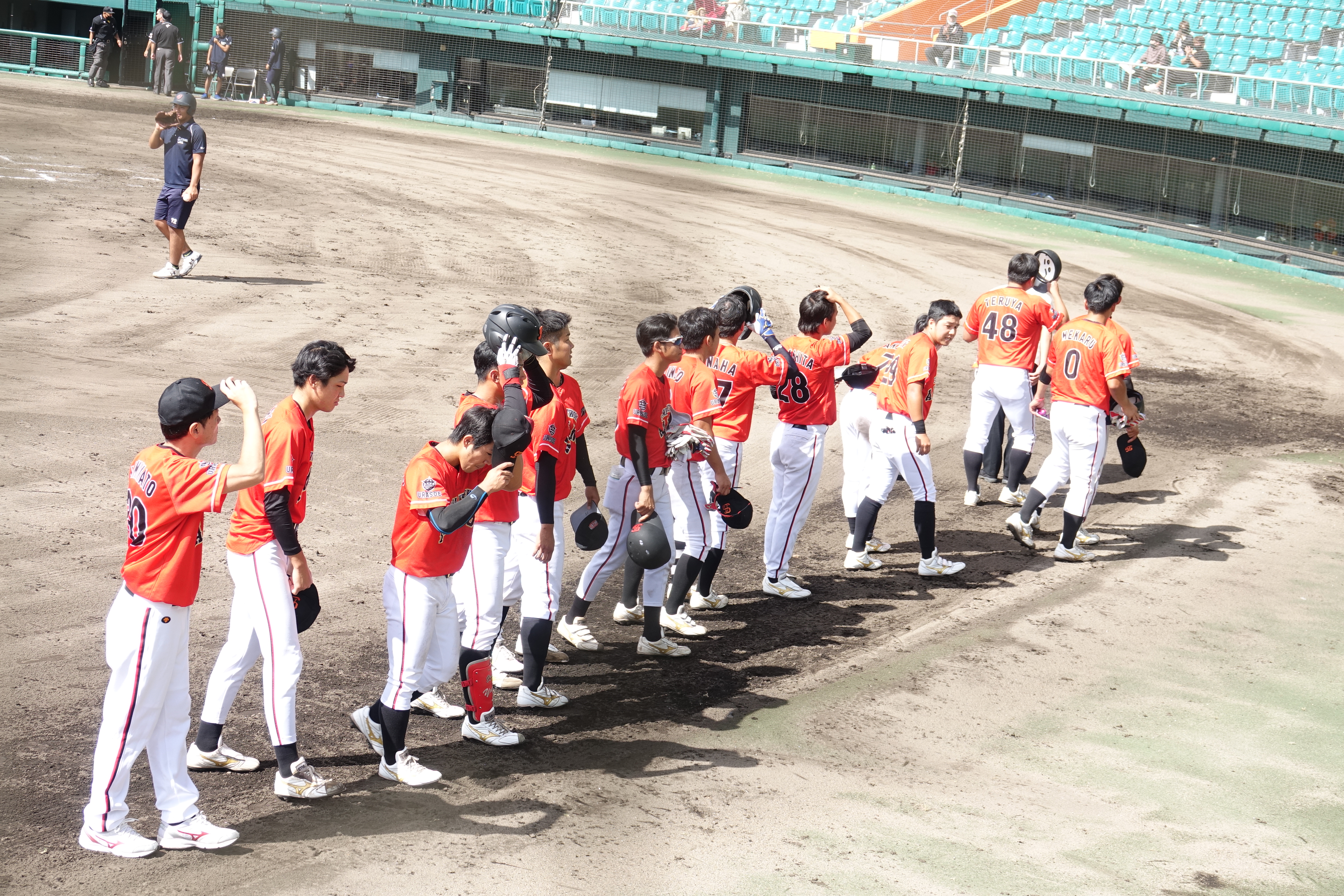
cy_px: 448
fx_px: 2688
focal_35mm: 72
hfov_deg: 28.1
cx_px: 672
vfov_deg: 18.9
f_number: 4
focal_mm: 26.42
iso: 100
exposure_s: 1/250
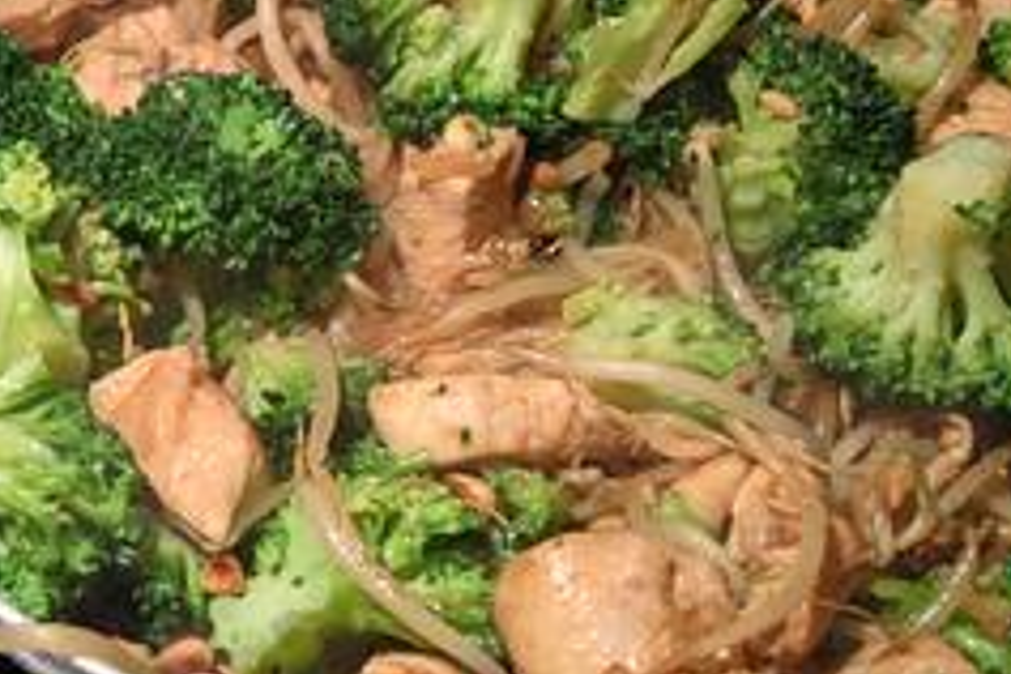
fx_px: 2583
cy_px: 205
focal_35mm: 92
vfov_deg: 14.8
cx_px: -102
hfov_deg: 21.0
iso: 64
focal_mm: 4.28
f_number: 2.4
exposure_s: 1/20
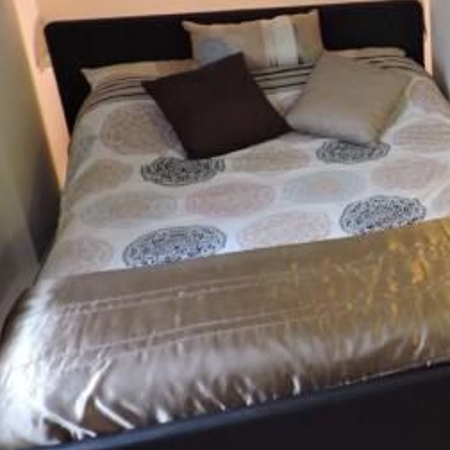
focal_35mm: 49
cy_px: 162
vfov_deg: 34.4
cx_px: 490
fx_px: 721
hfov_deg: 31.0
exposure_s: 1/10
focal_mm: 4.3
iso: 400
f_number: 3
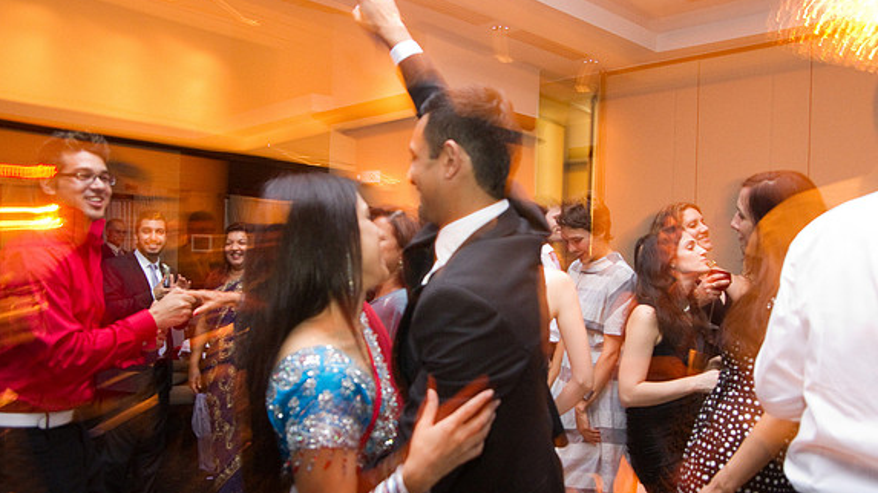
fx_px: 838
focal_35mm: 36
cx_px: 440
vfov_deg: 32.8
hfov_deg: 55.3
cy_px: 272
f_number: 4
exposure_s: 1/4
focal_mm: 23
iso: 2500
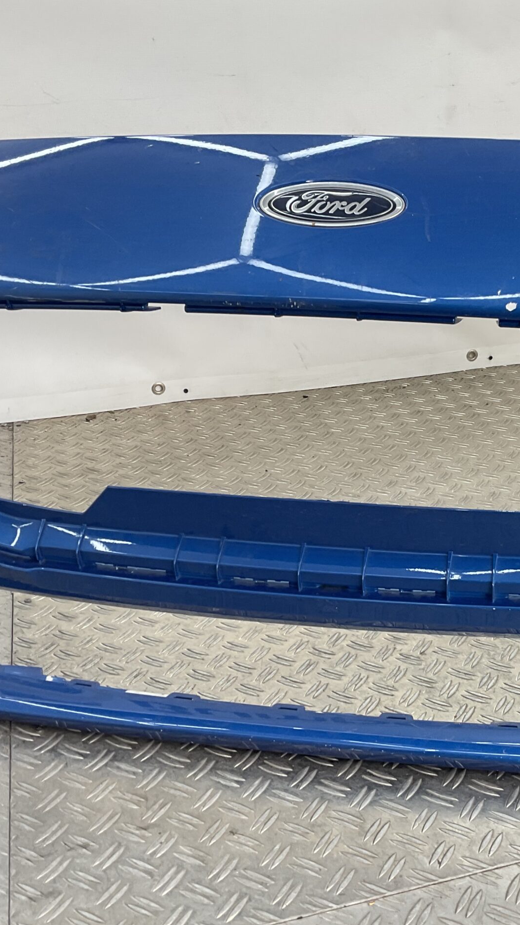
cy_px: 471
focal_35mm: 43
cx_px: 399
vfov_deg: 47.4
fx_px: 1054
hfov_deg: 27.3
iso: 20
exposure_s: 1/120
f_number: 1.8
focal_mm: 3
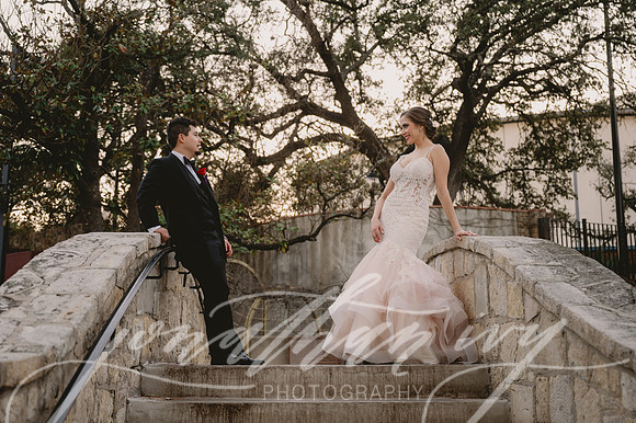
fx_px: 761
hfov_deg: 45.3
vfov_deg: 31.1
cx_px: 306
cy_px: 211
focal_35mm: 43
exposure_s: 1/100
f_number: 2.8
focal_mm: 40
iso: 250
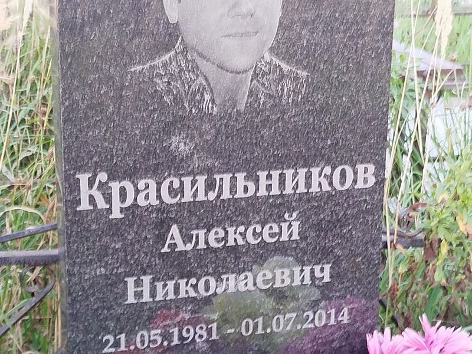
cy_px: 177
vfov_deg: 20.4
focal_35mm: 72
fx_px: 982
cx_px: 236
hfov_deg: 27.0
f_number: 1.7
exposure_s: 1/33
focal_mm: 5.31
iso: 200
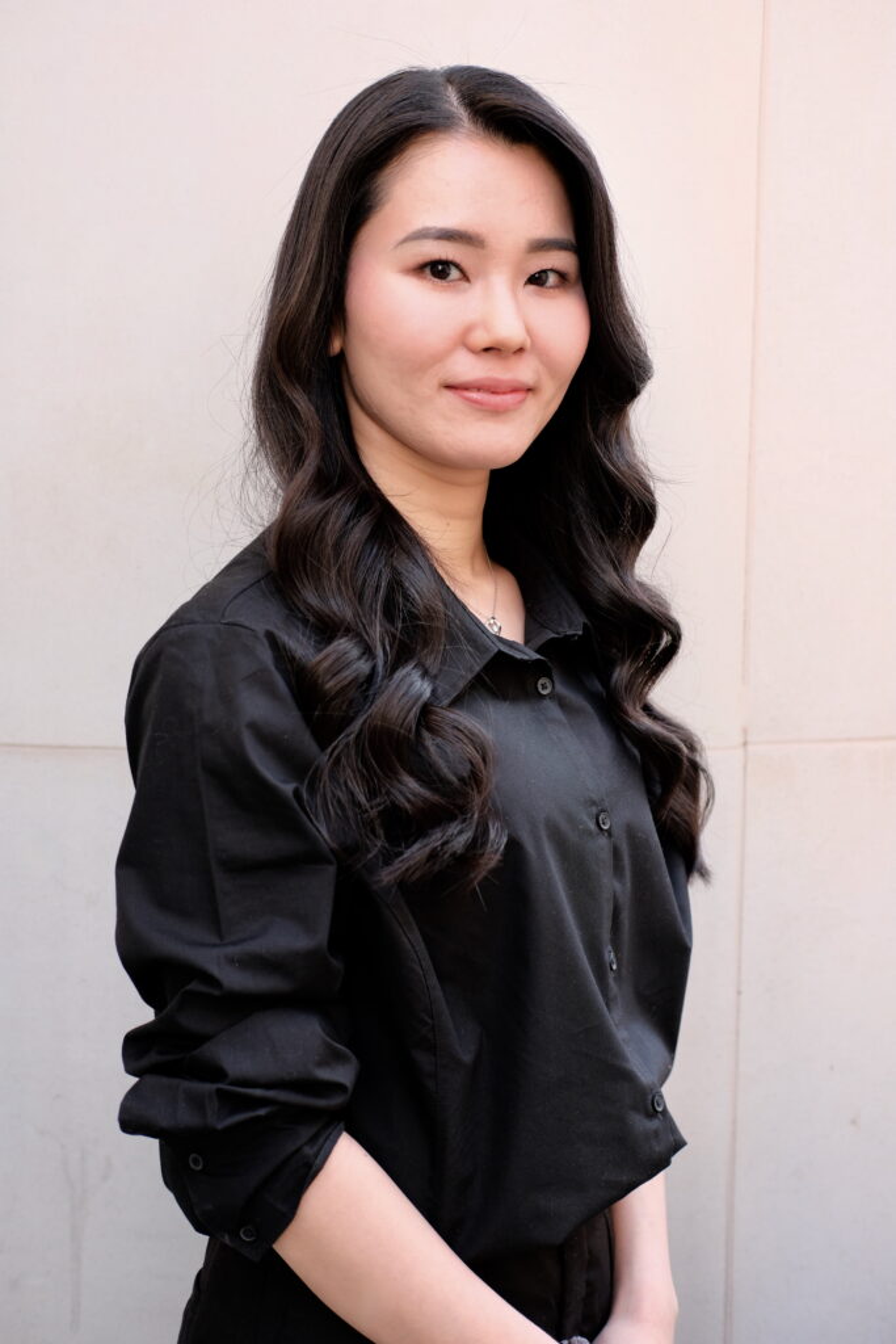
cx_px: 448
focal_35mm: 53
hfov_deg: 25.5
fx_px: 1978
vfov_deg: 37.5
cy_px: 672
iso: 250
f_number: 2.8
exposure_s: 1/110
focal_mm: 35
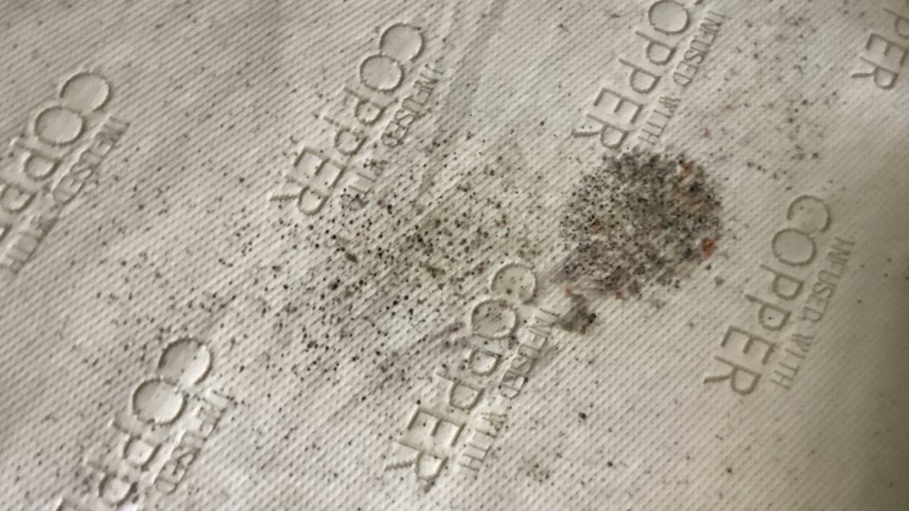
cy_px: 272
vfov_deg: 34.6
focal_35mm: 34
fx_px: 819
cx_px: 455
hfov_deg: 58.0
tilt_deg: -74.9
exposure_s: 1/30
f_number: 2.4
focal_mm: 3.3
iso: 500
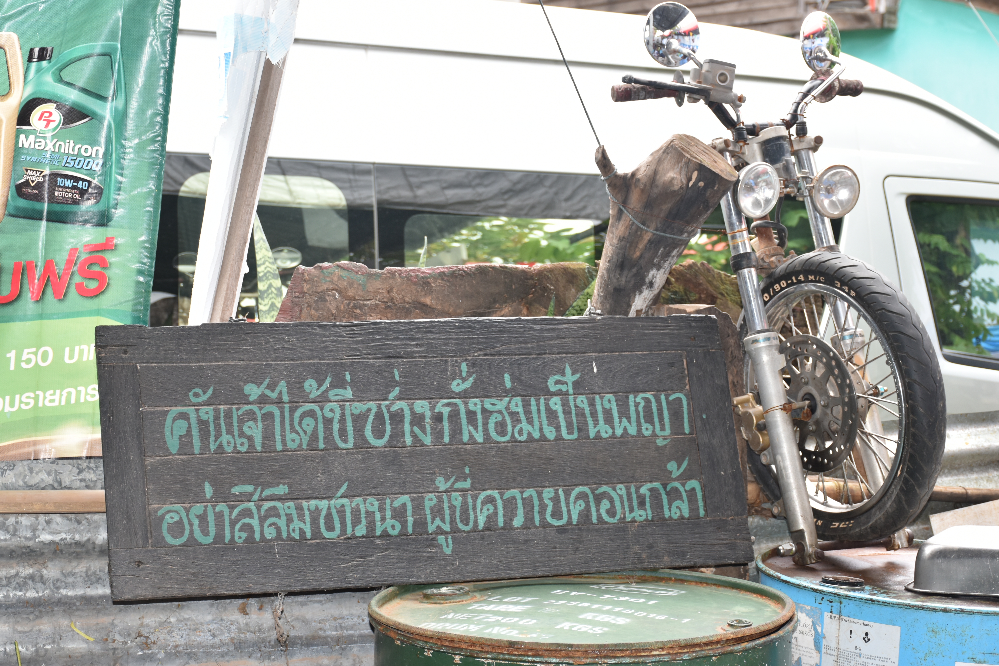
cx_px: 500
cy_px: 333
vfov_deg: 20.2
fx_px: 1873
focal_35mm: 68
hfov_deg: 29.9
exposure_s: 1/125
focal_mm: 45
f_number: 5.6
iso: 250
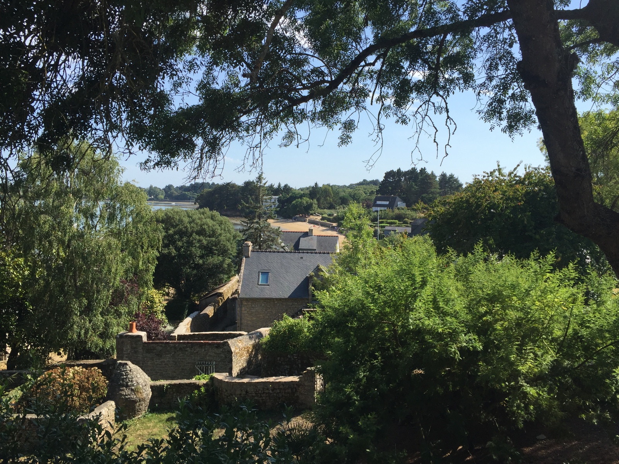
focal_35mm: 29
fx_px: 519
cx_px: 310
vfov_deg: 48.2
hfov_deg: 61.7
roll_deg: -2.2
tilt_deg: -3.2
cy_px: 232
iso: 32
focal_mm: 4.15
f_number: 2.2
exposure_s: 1/1522
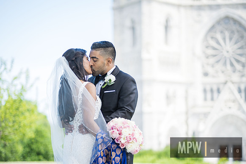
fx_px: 574
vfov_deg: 16.3
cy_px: 82
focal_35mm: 84
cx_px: 123
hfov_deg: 24.2
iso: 160
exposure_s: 1/2000
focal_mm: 56
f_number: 1.2
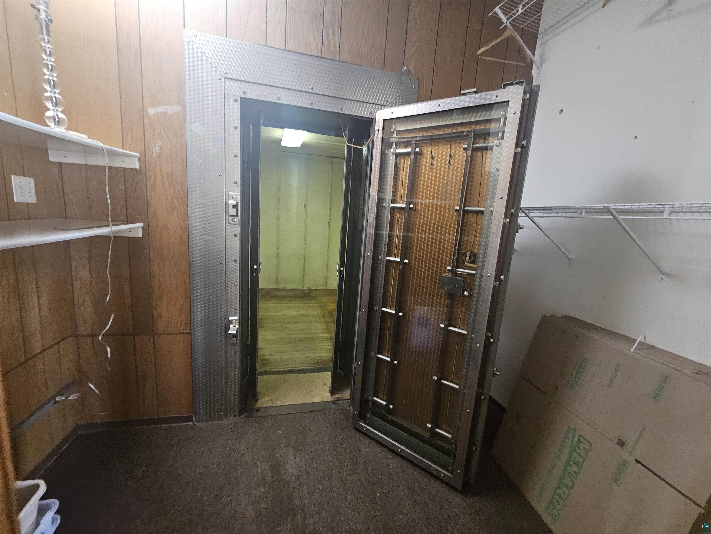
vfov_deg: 89.9
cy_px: 267
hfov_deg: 106.2
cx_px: 356
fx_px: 267
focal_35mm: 13
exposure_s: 1/24
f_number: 2.2
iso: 1000
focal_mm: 2.2
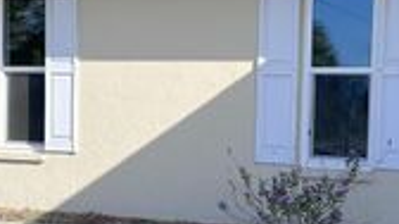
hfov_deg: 27.0
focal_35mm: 78
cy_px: 147
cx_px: 278
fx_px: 824
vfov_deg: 15.4
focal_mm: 6.86
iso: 80
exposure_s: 1/3247
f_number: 1.78
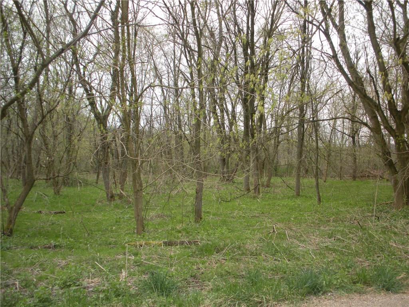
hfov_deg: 52.6
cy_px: 154
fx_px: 414
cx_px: 204
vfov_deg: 40.7
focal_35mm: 35
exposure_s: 1/992
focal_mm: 6.3
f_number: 3.5
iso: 200
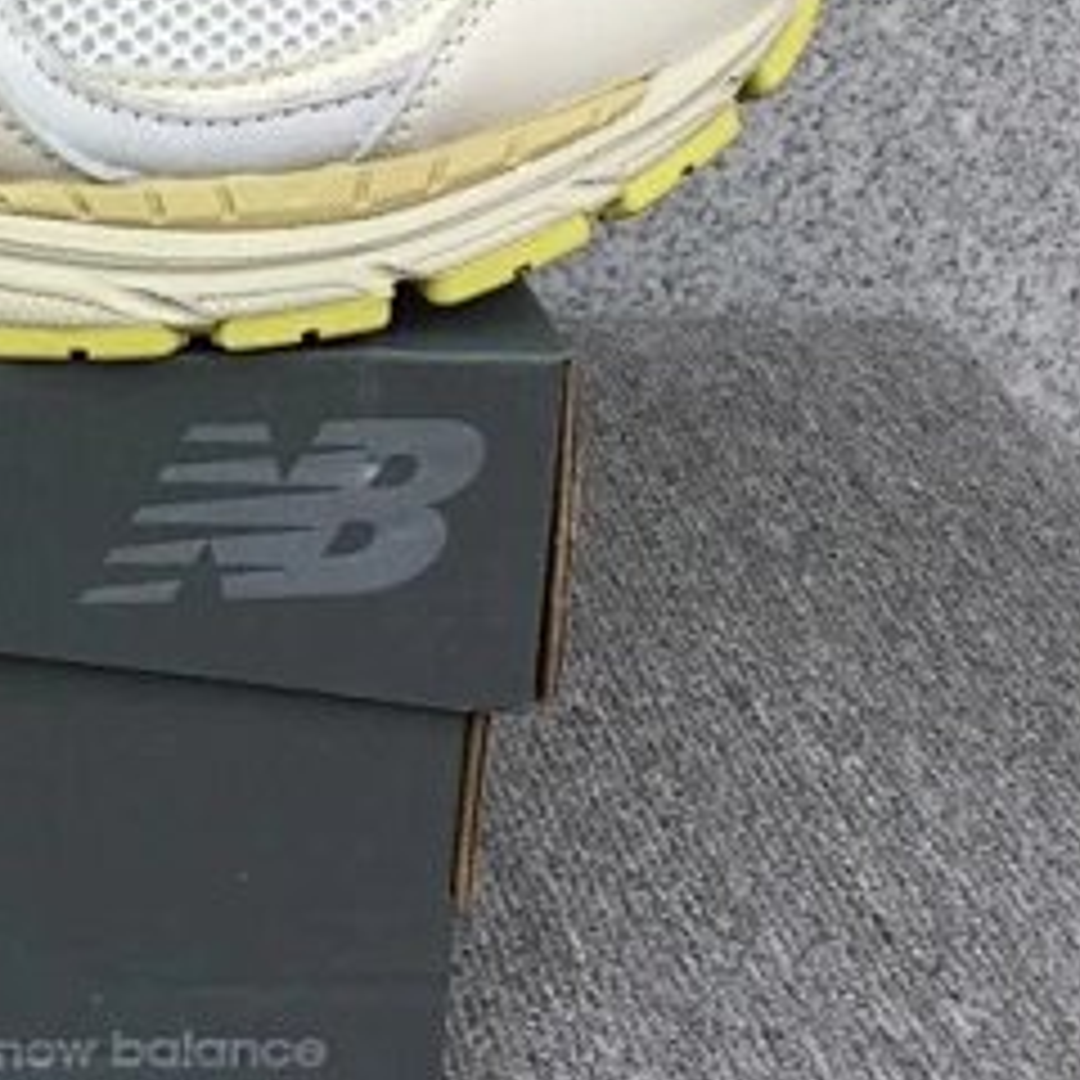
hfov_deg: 22.2
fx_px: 2577
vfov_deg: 23.2
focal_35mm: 73
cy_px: 148
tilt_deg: -19.2
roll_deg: -0.3
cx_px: -148
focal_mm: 3.3
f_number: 2.4
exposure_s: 1/379
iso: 25
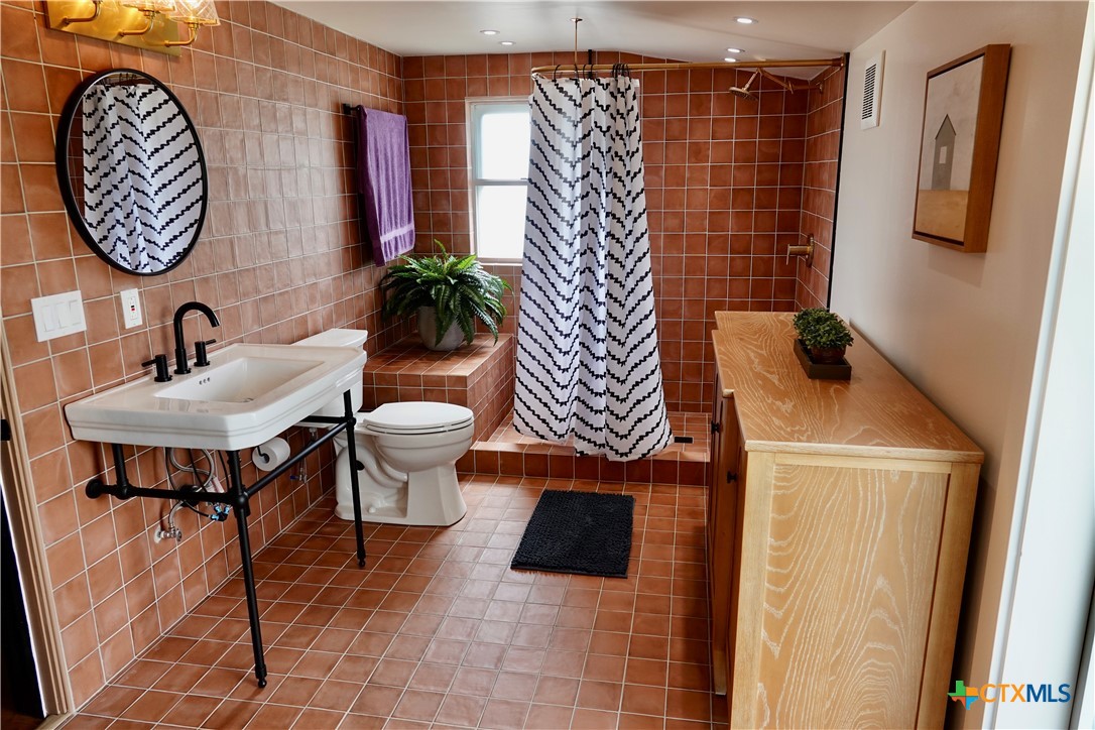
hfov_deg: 73.7
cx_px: 548
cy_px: 365
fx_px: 730
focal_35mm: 24
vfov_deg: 53.1
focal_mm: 8.8
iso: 100
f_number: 2.4
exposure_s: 1/50
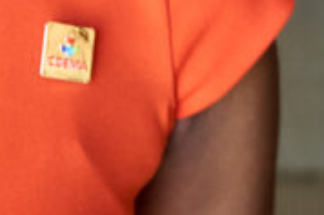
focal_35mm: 173
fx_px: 1554
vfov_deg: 7.4
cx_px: -206
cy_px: -314
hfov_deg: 11.3
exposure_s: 1/320
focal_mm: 30
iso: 1600
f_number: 3.5
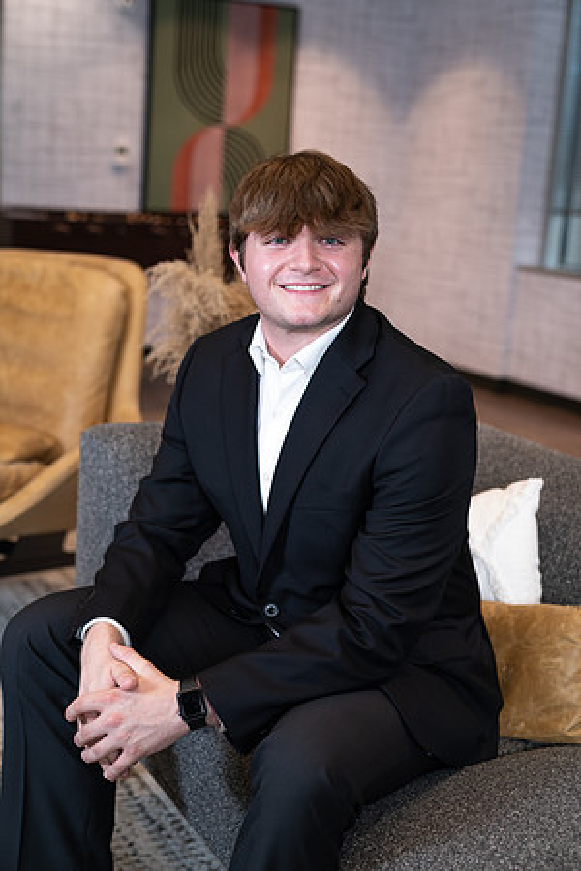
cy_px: 436
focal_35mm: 50
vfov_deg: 39.6
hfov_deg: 27.0
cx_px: 290
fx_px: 1210
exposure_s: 1/125
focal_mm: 50
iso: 100
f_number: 3.2
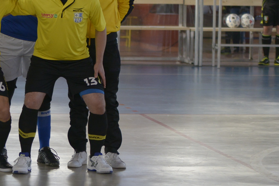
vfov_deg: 6.4
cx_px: -139
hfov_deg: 9.4
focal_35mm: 214
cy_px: -3
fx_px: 1659
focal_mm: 70
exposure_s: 1/1000
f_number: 2.8
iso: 1250
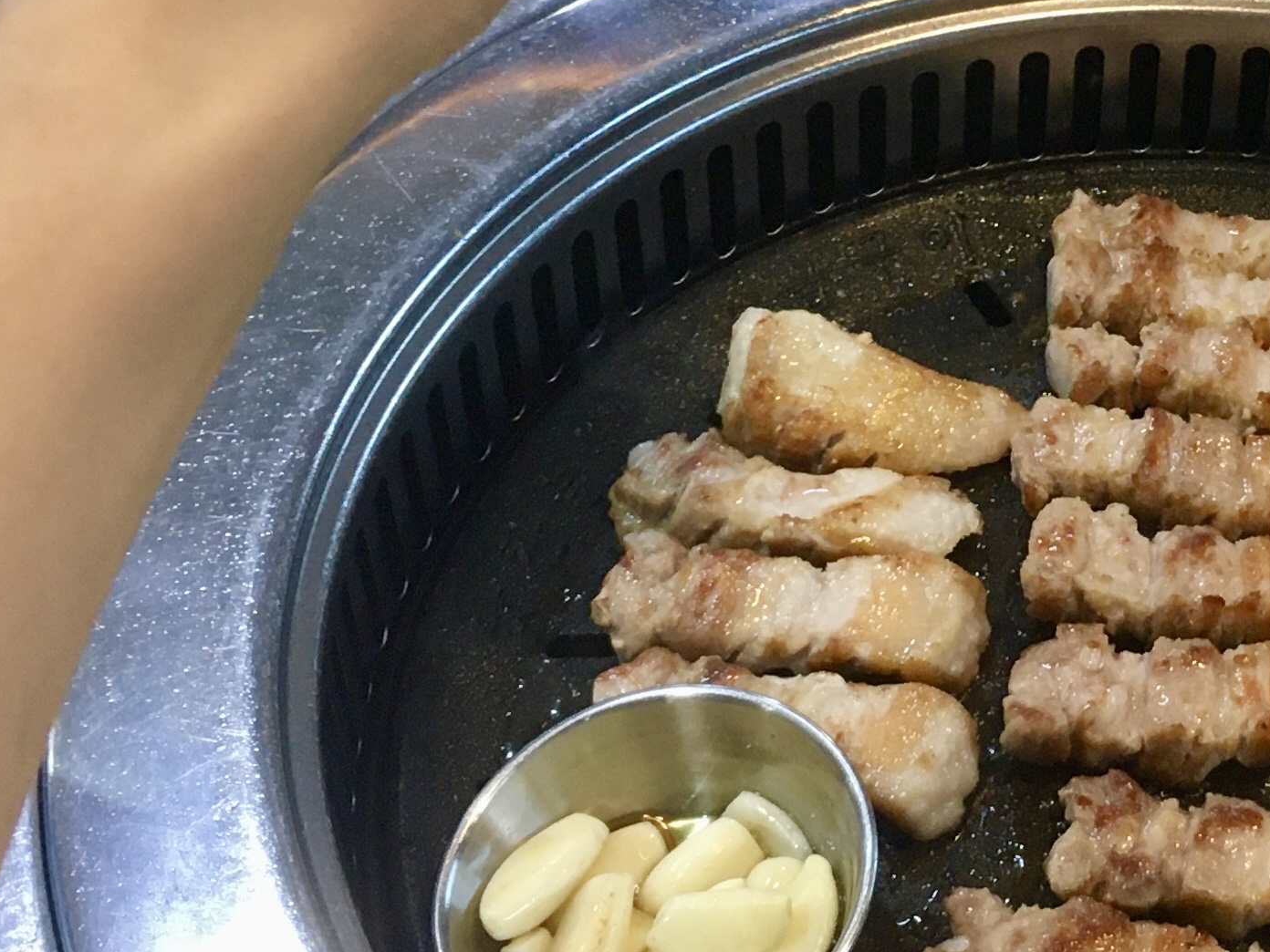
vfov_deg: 17.4
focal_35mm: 84
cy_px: 129
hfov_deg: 22.6
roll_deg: -5.8
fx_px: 3082
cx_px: 1189
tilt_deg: -43.2
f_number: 2.2
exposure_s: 1/30
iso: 100
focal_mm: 4.15
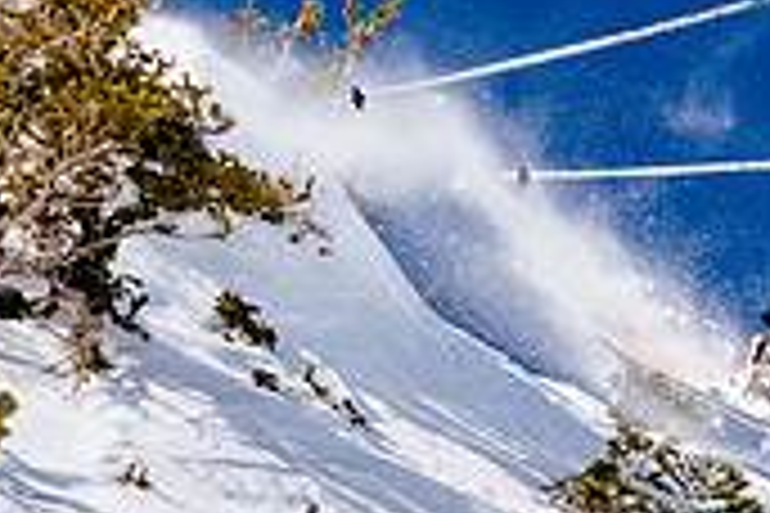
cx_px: 746
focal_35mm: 119
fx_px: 2545
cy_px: 78
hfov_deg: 16.9
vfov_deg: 11.5
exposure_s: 1/640
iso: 400
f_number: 11
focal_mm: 18
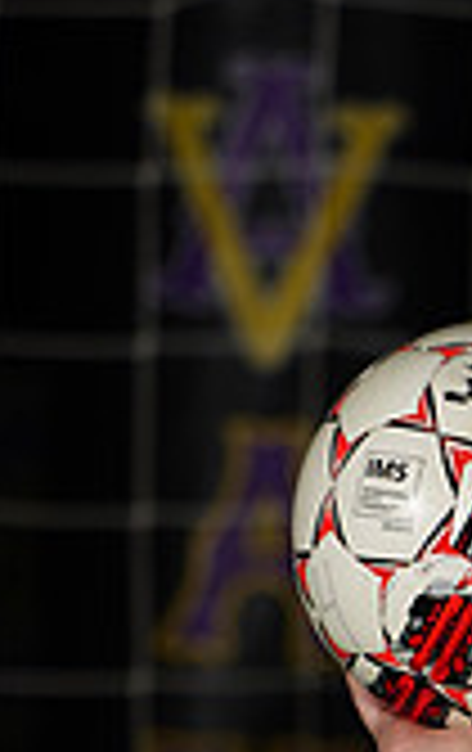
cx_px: 856
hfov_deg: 1.1
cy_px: 959
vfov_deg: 1.8
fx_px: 23691
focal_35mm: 1156
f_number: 7.1
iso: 200
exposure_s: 1/200
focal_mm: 327
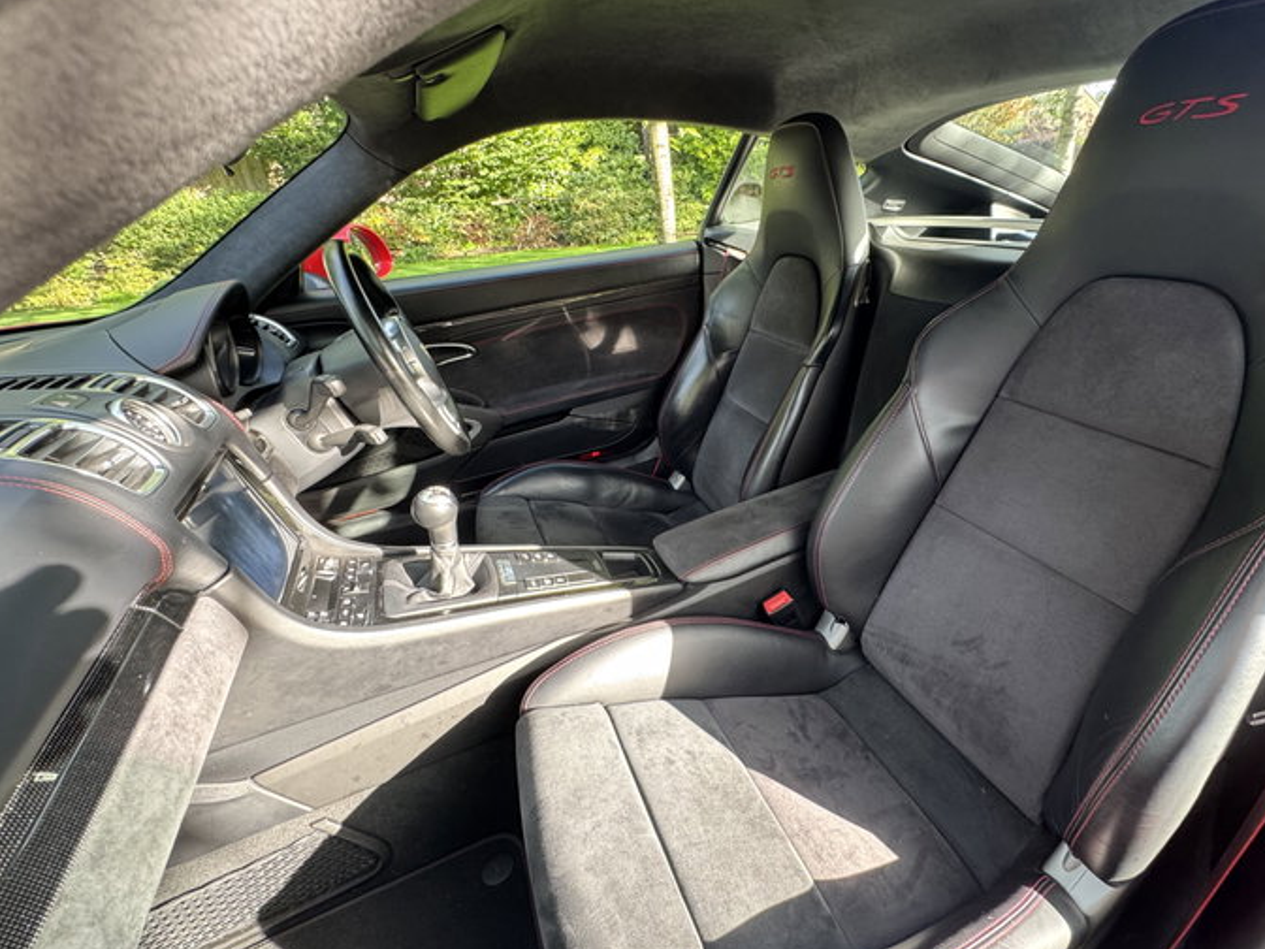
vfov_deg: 78.0
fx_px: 585
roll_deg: +3.4
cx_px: 708
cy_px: 446
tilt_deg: -24.5
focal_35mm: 16
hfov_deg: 94.1
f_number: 2.2
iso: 320
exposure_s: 1/99
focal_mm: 2.22
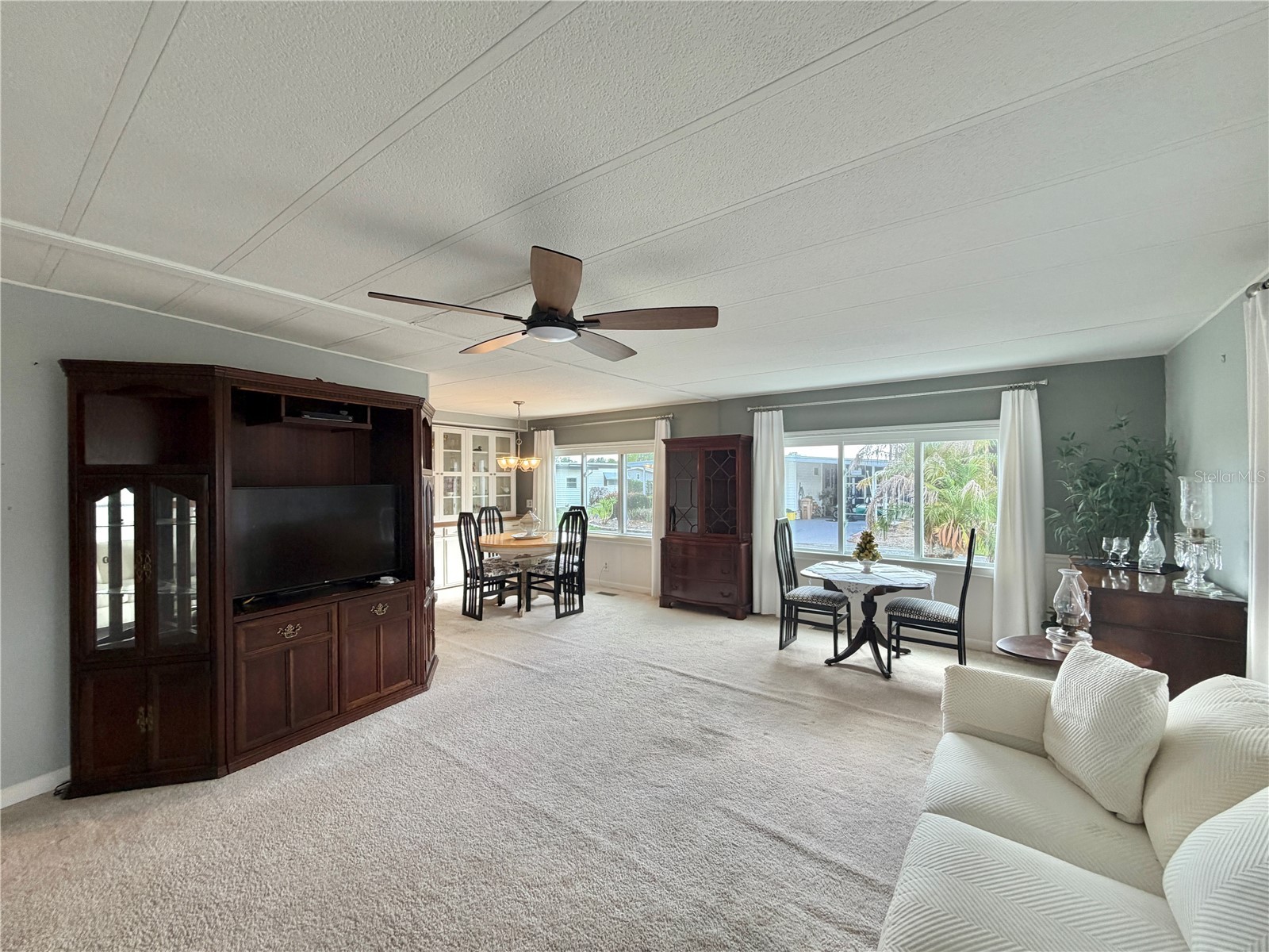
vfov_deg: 85.7
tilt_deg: -0.1
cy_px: 476
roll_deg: +0.6
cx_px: 634
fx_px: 513
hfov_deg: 102.1
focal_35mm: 14
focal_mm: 2.22
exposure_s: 1/120
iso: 125
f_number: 2.2
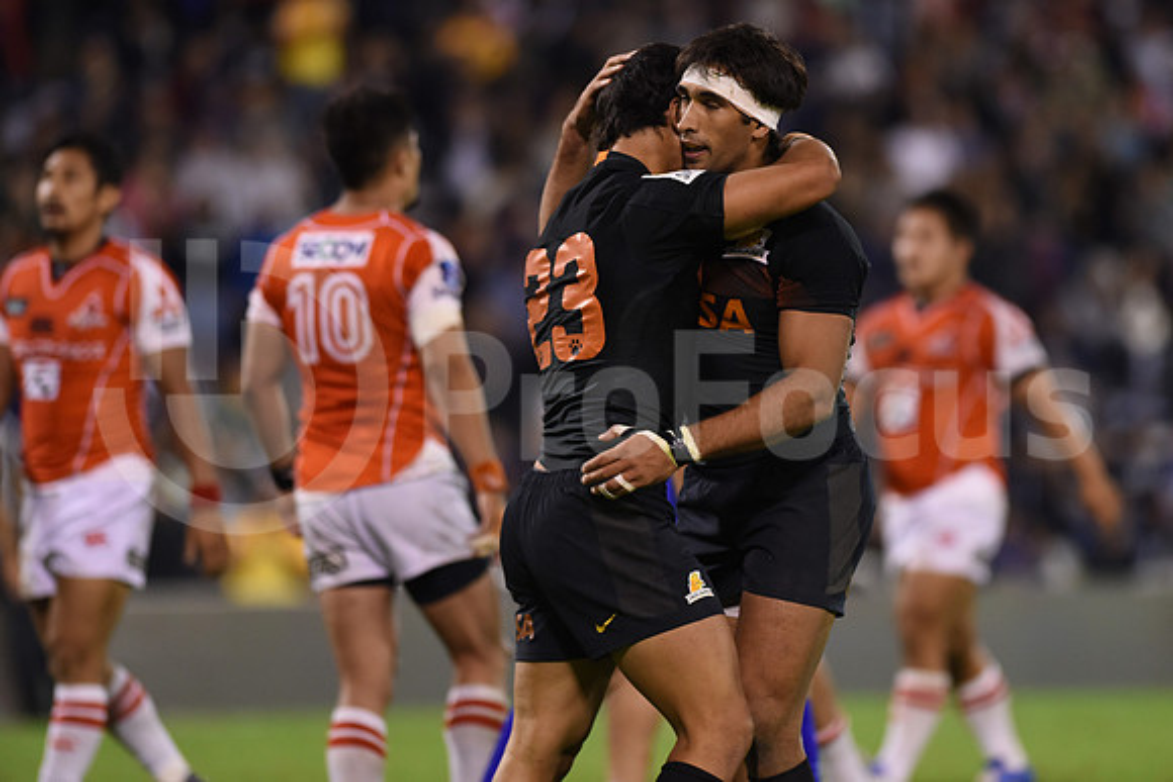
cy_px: 391
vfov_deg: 4.6
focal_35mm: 300
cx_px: 586
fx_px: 9777
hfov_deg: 6.9
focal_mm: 300
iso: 2000
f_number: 2.8
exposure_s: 1/800
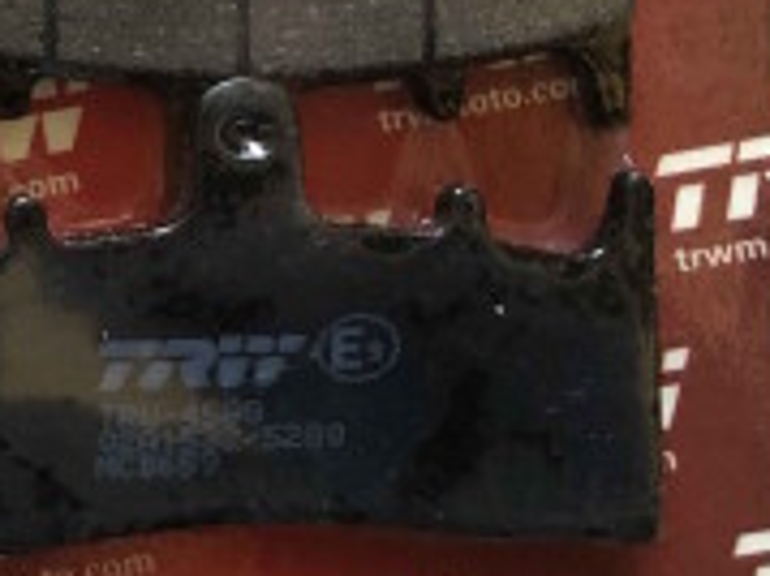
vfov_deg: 15.3
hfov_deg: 18.2
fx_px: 2090
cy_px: -56
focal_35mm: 94
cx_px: -434
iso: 80
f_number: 1.8
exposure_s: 1/5
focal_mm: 3.99
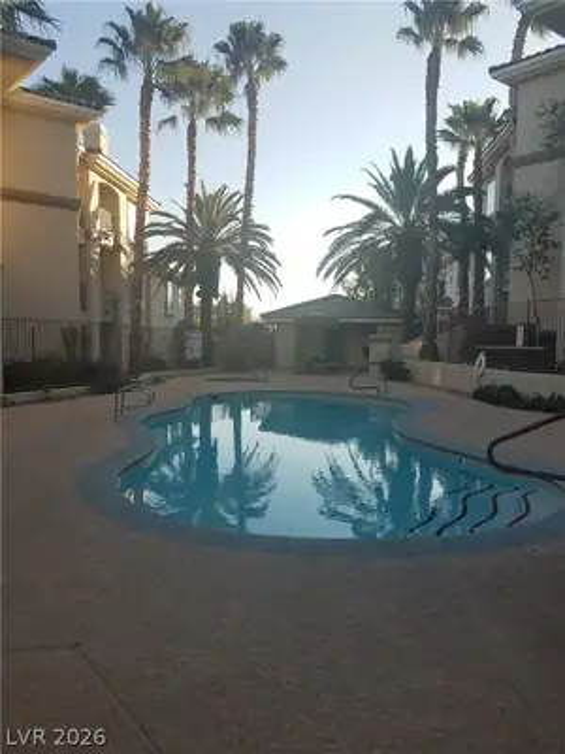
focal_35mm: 26
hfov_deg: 53.1
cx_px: 282
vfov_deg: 67.3
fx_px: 566
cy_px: 377
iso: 40
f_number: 1.7
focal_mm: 4.2
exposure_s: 1/714
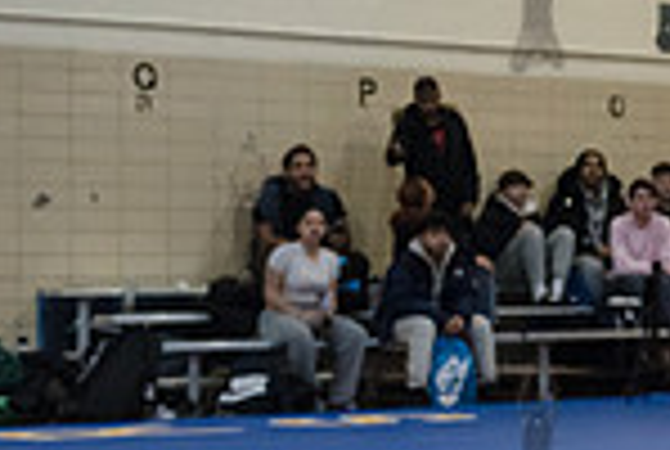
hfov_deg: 13.8
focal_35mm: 136
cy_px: 209
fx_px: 2536
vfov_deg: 10.1
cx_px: 1115
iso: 5000
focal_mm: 35
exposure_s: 1/400
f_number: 3.2
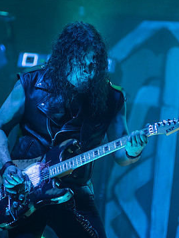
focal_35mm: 387
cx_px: 90
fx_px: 2667
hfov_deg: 3.8
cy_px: 90
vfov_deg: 5.1
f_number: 3.2
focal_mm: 200
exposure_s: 1/400
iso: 2500
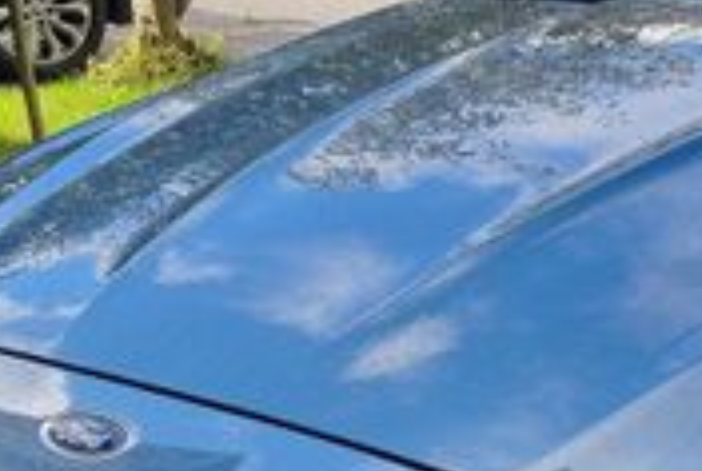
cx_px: 909
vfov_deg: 14.7
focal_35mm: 92
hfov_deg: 20.3
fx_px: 1797
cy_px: 451
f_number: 1.8
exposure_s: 1/680
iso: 50
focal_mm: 5.4
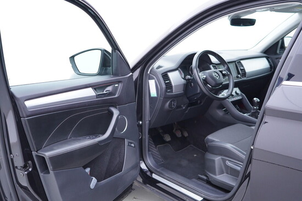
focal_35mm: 36
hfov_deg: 53.1
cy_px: 100
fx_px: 302
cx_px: 151
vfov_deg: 36.9
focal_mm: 24
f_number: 2.8
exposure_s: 1/40
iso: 320
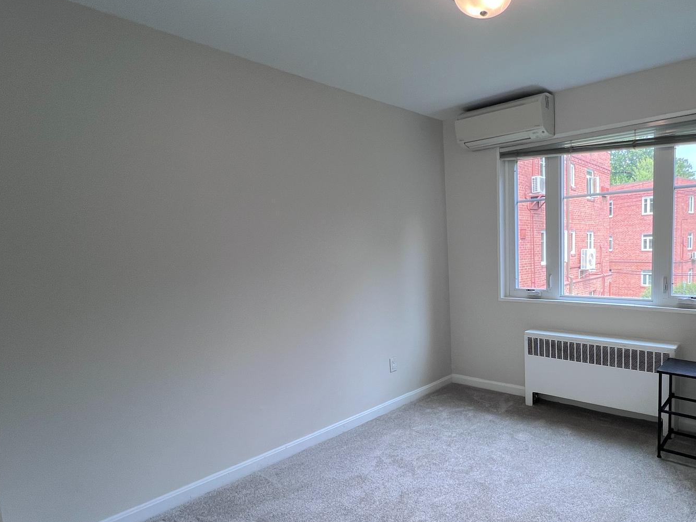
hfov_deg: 77.8
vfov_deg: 65.7
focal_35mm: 20
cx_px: 489
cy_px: 295
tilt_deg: -6.2
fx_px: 402
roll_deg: +1.9
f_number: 1.8
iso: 50
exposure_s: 1/120
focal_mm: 1.57
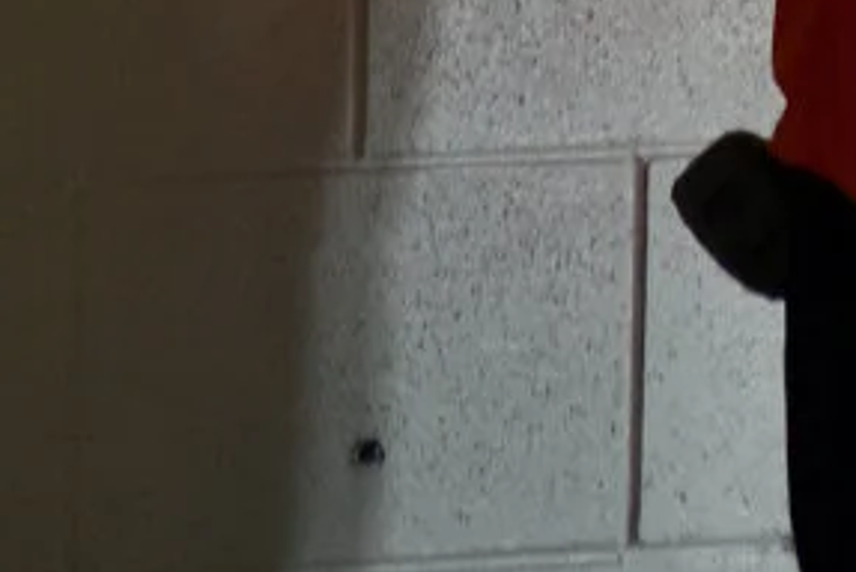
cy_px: -828
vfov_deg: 1.4
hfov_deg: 2.1
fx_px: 23040
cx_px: 1690
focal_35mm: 968
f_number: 4.8
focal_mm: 116
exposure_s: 1/60
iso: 1000
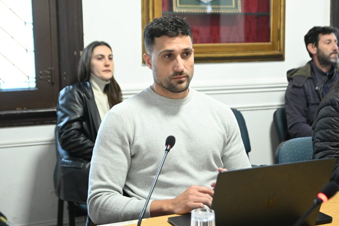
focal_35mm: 57
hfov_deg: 35.1
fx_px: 537
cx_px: 170
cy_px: 113
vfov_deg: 23.8
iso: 4000
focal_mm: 38
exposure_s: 1/160
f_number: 3.5
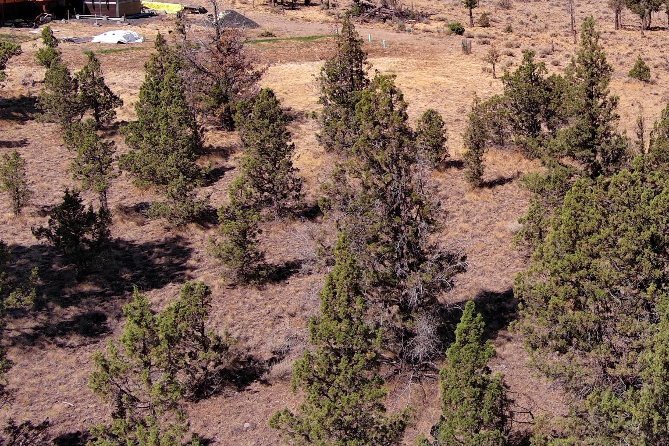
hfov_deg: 33.0
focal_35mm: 57
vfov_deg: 23.6
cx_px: 618
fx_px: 1059
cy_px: 127
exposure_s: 1/99.8
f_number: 2.8
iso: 100
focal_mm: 10.57
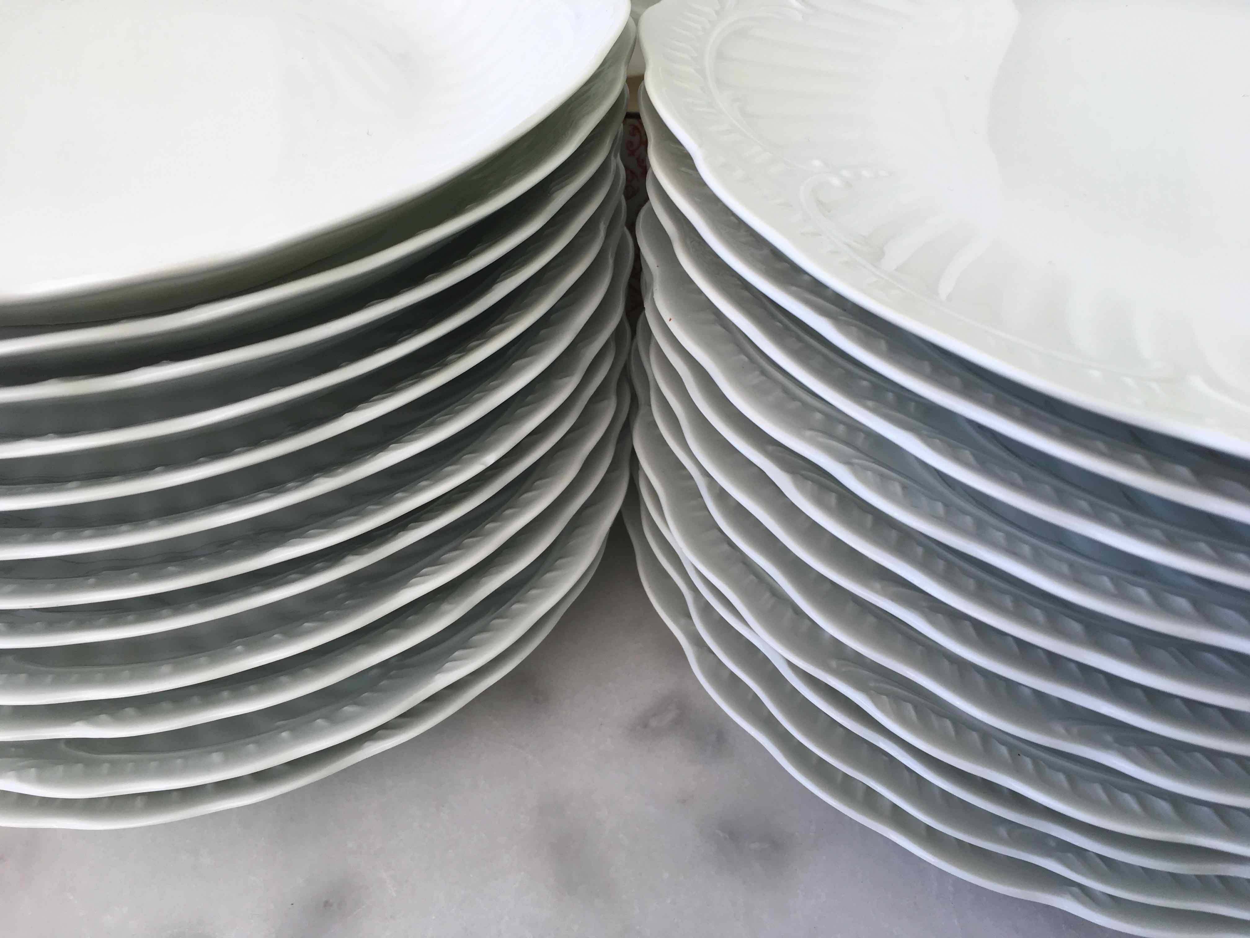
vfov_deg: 48.2
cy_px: 469
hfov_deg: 61.7
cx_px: 625
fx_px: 1047
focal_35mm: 29
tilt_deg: -46.3
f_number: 2.2
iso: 25
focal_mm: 4.15
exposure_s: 1/105
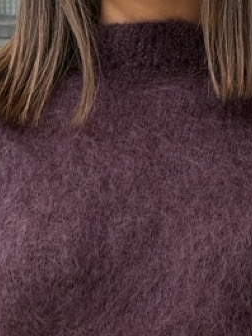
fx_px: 1776
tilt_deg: -2.3
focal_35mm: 183
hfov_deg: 8.1
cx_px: 86
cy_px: 504
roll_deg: -0.1
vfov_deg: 10.4
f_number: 1.78
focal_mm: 6.76
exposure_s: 1/60
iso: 250
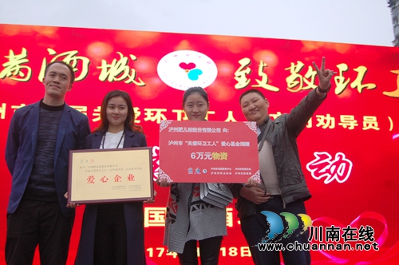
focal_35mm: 45
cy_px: 132
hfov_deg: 43.7
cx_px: 200
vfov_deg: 29.8
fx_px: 498
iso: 400
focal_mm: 30
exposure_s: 1/100
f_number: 5
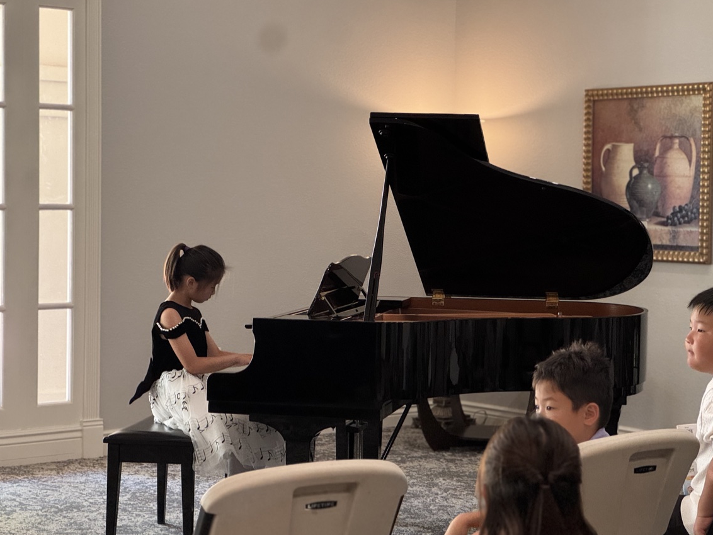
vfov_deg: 18.0
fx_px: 1690
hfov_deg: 23.8
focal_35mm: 82
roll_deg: -0.8
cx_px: 374
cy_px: 275
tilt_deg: -3.0
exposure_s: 1/60
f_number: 2.8
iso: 250
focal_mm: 9
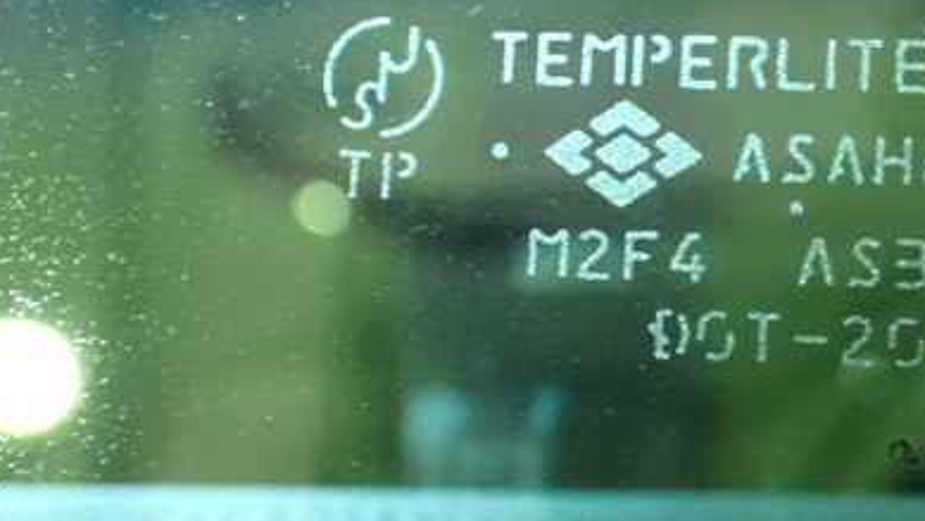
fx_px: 1938
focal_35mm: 79
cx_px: 685
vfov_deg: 15.3
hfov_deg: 26.5
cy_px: 171
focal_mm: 8.4
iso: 1600
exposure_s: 1/25
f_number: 3.1
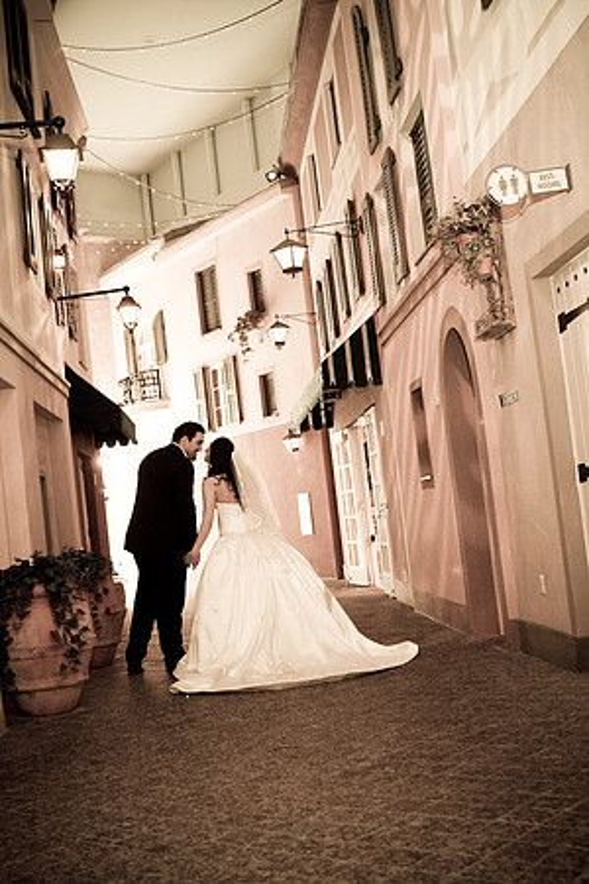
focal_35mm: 42
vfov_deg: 46.4
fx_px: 1031
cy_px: 442
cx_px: 294
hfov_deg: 31.9
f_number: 3.3
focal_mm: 28
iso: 800
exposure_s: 1/45
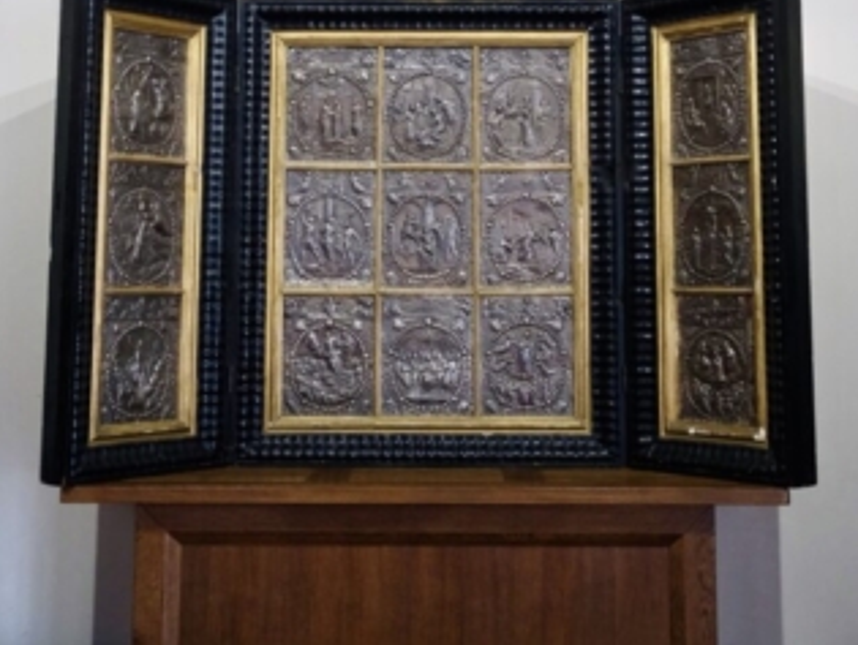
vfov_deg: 23.9
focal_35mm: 60
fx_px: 1489
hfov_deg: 32.1
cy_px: 84
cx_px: 433
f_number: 2.8
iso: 2000
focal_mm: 27
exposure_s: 1/105
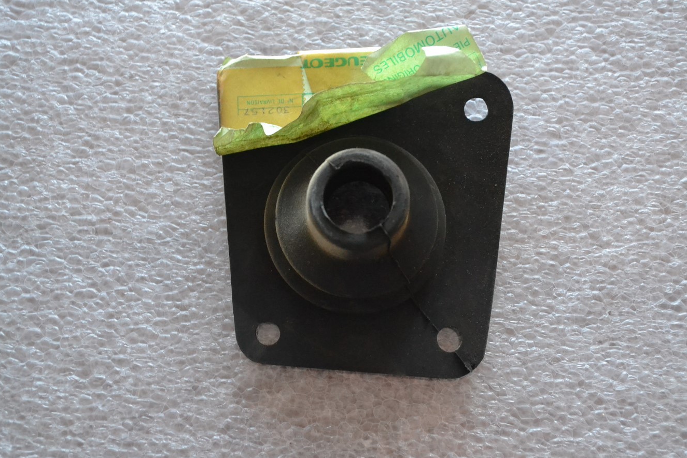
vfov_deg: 24.6
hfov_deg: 36.2
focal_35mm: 55
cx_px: 349
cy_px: 226
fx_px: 1050
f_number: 5
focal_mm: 36
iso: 3200
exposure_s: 1/40
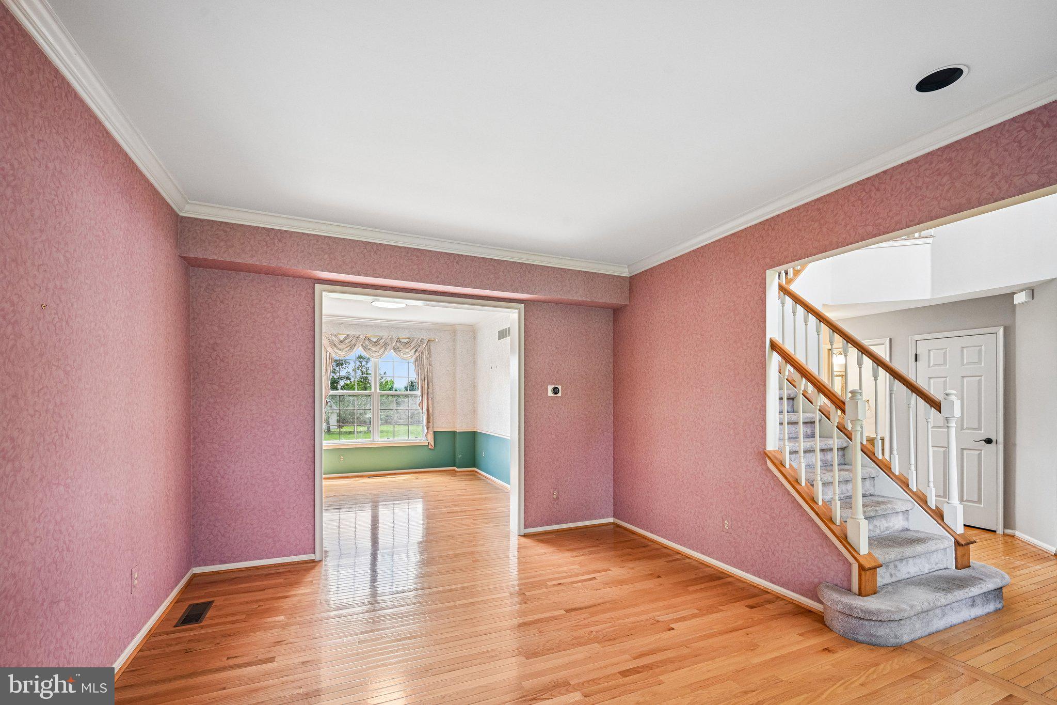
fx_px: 470
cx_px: 528
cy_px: 352
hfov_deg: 96.7
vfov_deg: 73.7
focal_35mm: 16
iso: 800
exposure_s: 1/40
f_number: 8
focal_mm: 16
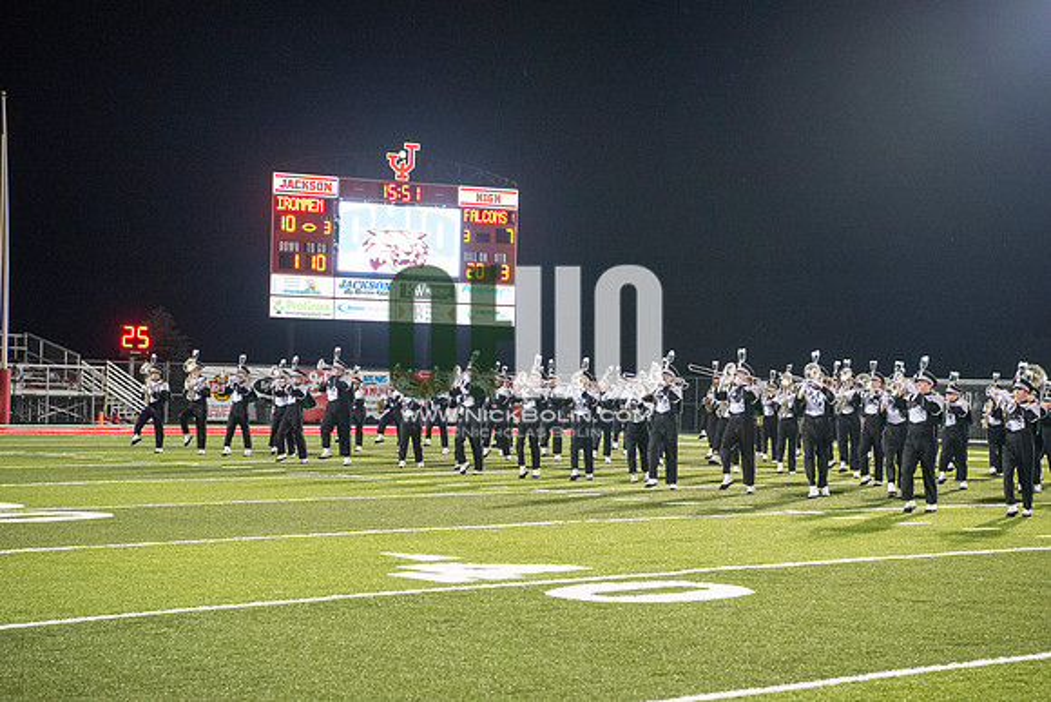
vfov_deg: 19.5
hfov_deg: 28.8
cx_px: 526
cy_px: 351
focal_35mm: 70
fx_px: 2044
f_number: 5.6
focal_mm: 70
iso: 5000
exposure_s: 1/200
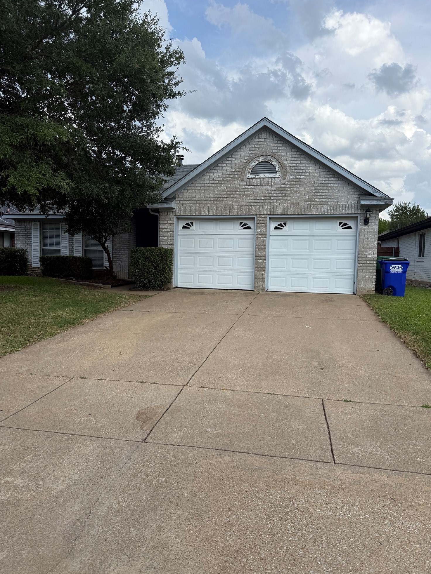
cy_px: 291
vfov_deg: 69.4
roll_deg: -1.3
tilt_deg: -3.1
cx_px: 211
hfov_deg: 54.9
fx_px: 415
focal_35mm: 25
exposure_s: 1/3759
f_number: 1.78
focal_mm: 6.76
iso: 80
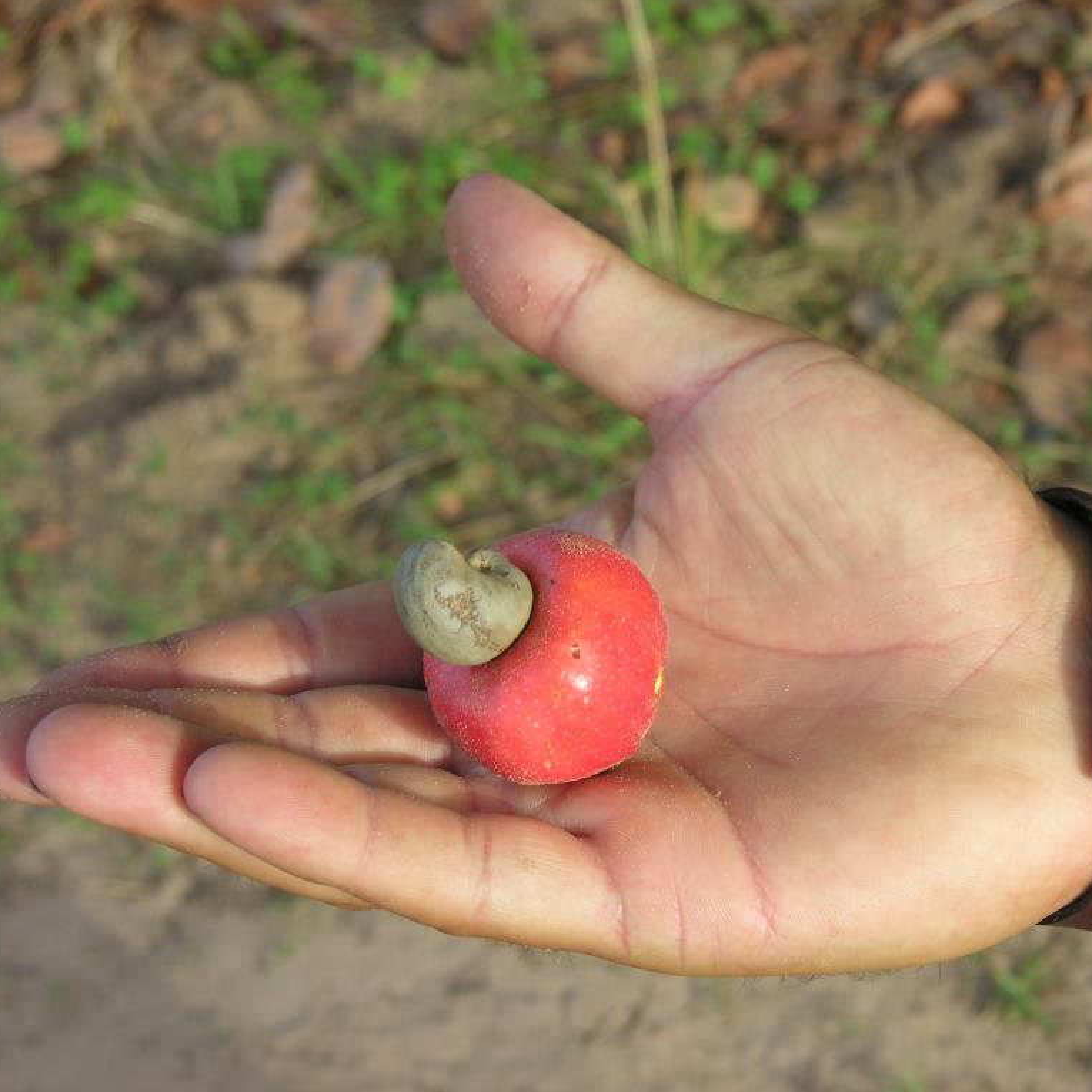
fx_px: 2998
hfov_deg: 20.6
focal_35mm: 84
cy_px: 545
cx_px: 698
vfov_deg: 20.6
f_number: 4.7
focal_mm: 18
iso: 50
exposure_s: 1/88.5
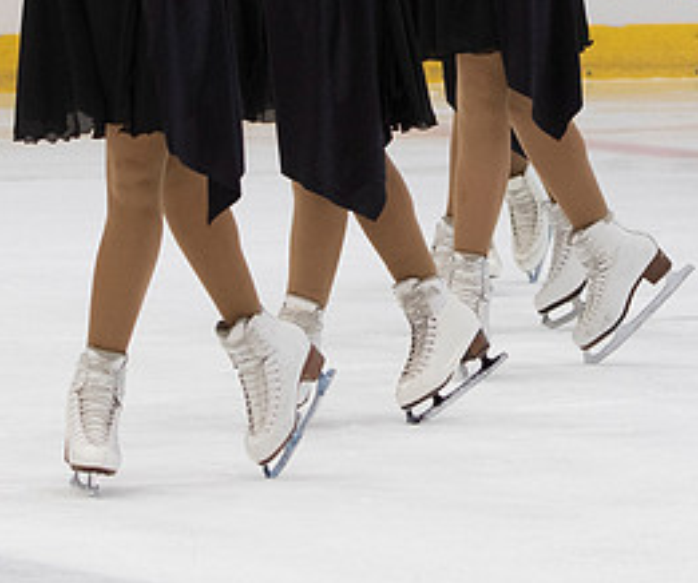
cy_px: -153
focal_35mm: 401
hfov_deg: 4.7
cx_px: 410
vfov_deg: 4.0
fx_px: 8428
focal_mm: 70
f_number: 3.5
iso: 800
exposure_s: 1/250
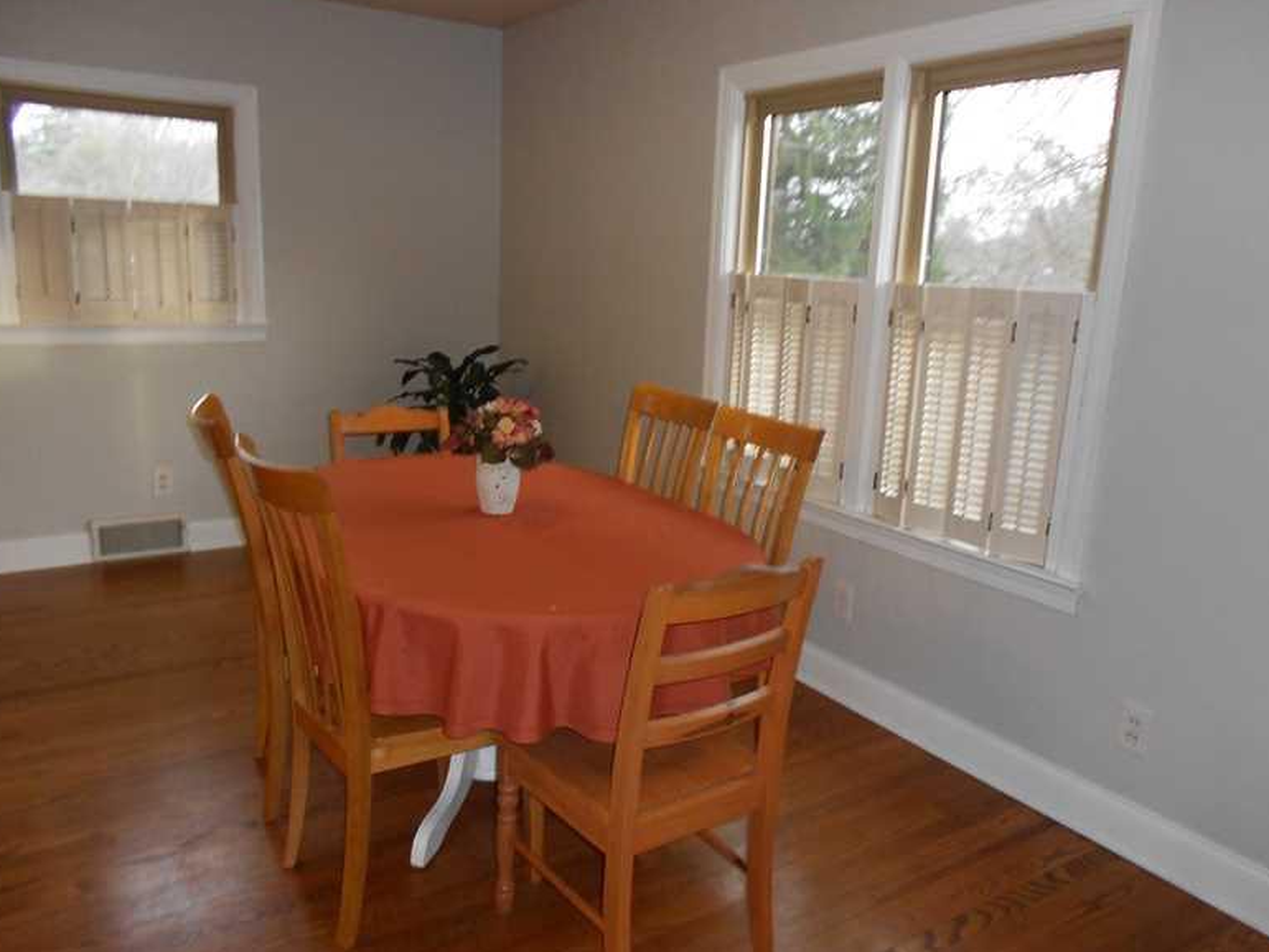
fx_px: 990
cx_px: 634
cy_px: 479
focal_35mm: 27
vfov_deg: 51.4
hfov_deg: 65.3
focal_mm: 4.6
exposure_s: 1/25
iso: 200
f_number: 3.2
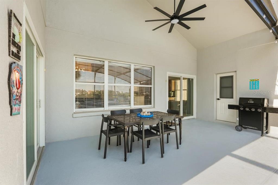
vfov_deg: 72.1
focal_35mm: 16
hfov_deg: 95.0
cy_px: 92
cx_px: 139
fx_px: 127
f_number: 7.1
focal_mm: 16.5
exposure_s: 1/160
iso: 800
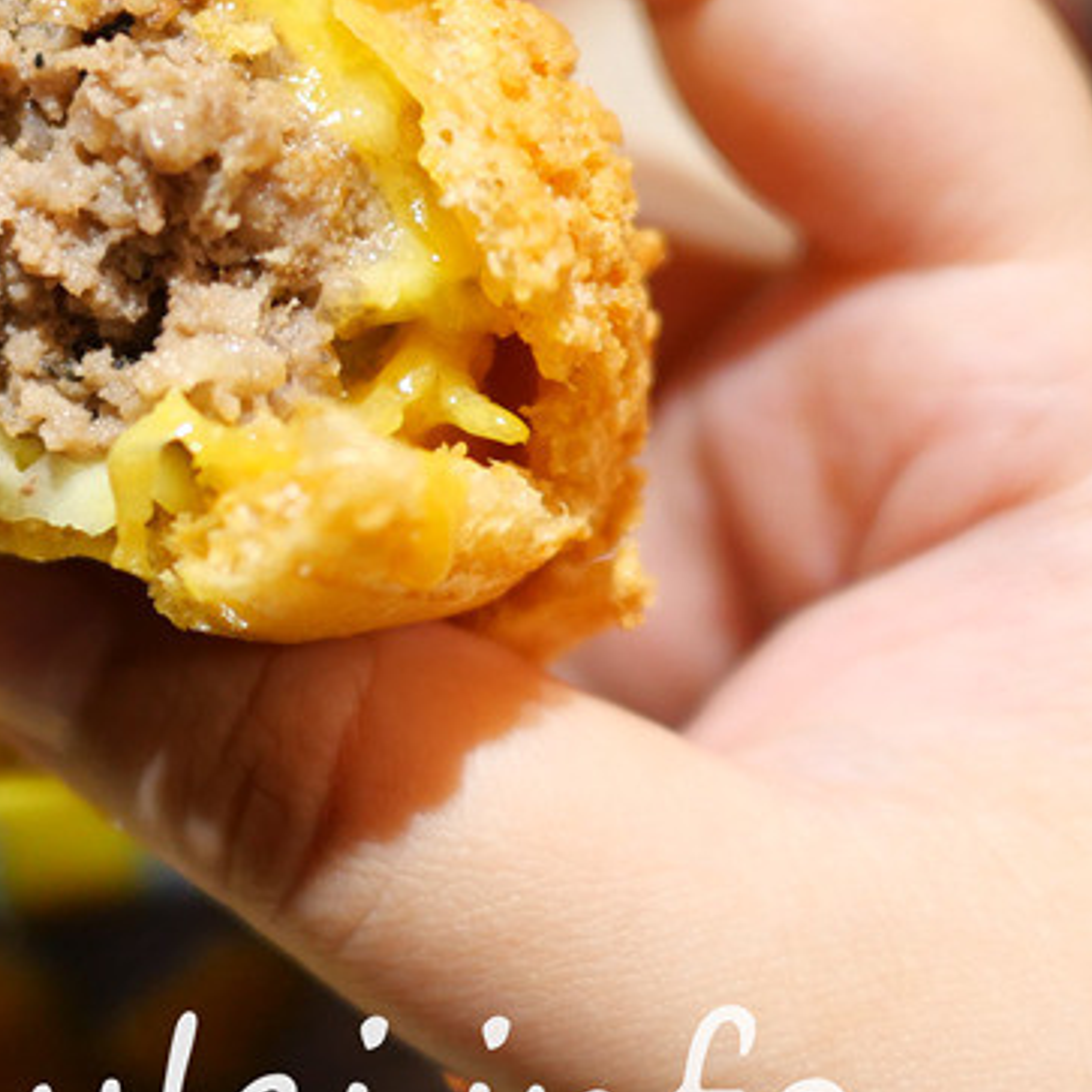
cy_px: 184
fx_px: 2605
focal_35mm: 73
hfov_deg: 23.0
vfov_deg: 23.3
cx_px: 75
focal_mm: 15
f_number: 1.7
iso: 500
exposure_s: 1/60
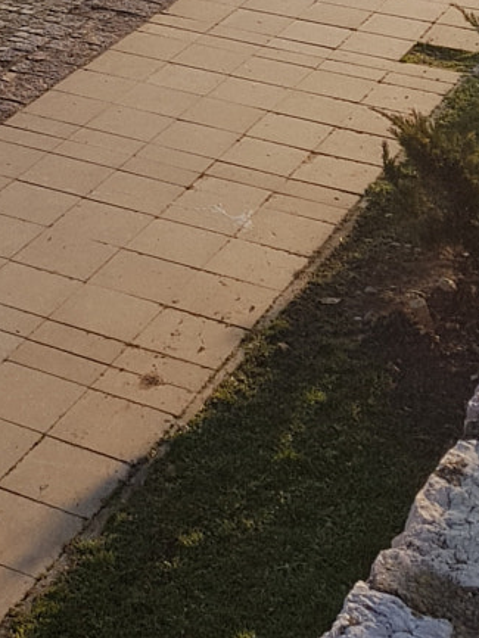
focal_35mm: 96
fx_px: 1770
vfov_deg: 17.6
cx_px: -112
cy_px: -410
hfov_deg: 14.8
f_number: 1.7
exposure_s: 1/2688
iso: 40
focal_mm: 4.2
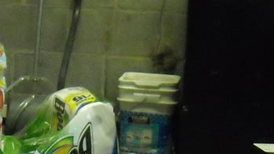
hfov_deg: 19.1
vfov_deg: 10.5
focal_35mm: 112
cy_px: 210
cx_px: 100
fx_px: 813
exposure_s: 1/71
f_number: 2.8
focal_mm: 5.7
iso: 800
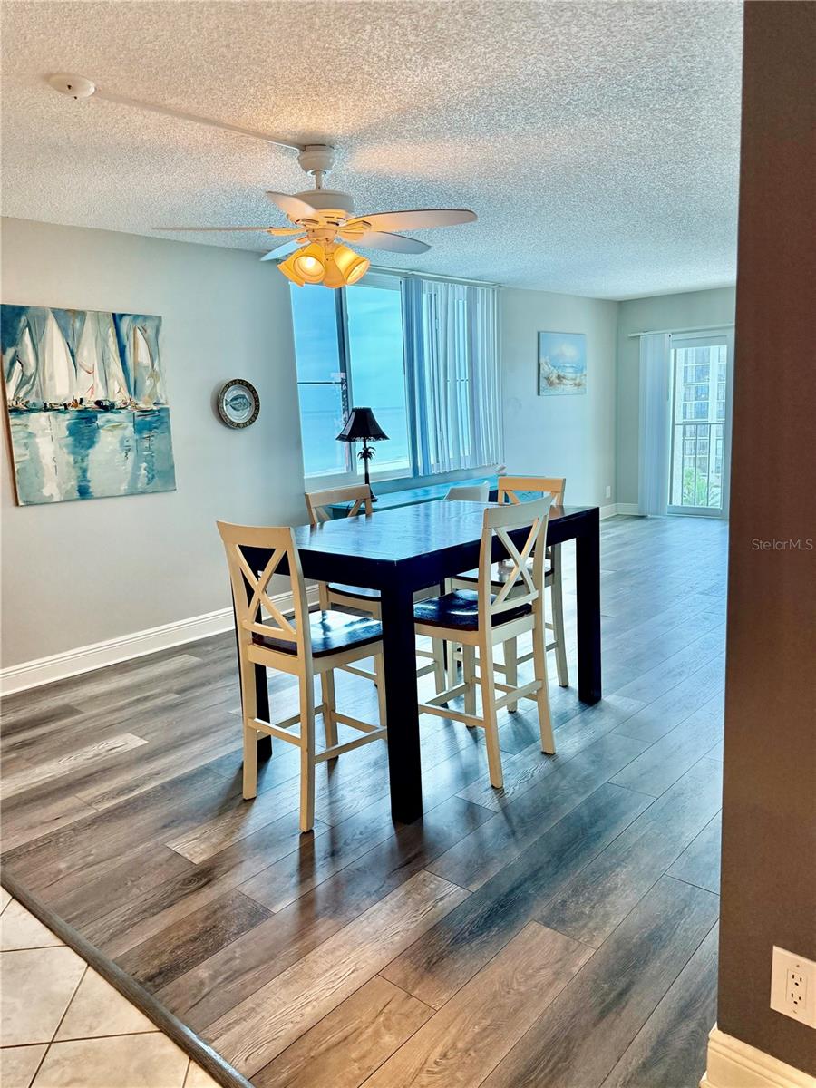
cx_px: 408
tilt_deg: -9.8
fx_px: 754
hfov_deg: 56.8
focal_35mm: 24
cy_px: 544
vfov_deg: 71.6
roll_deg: +2.6
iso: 200
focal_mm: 6.76
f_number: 1.78
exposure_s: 1/215
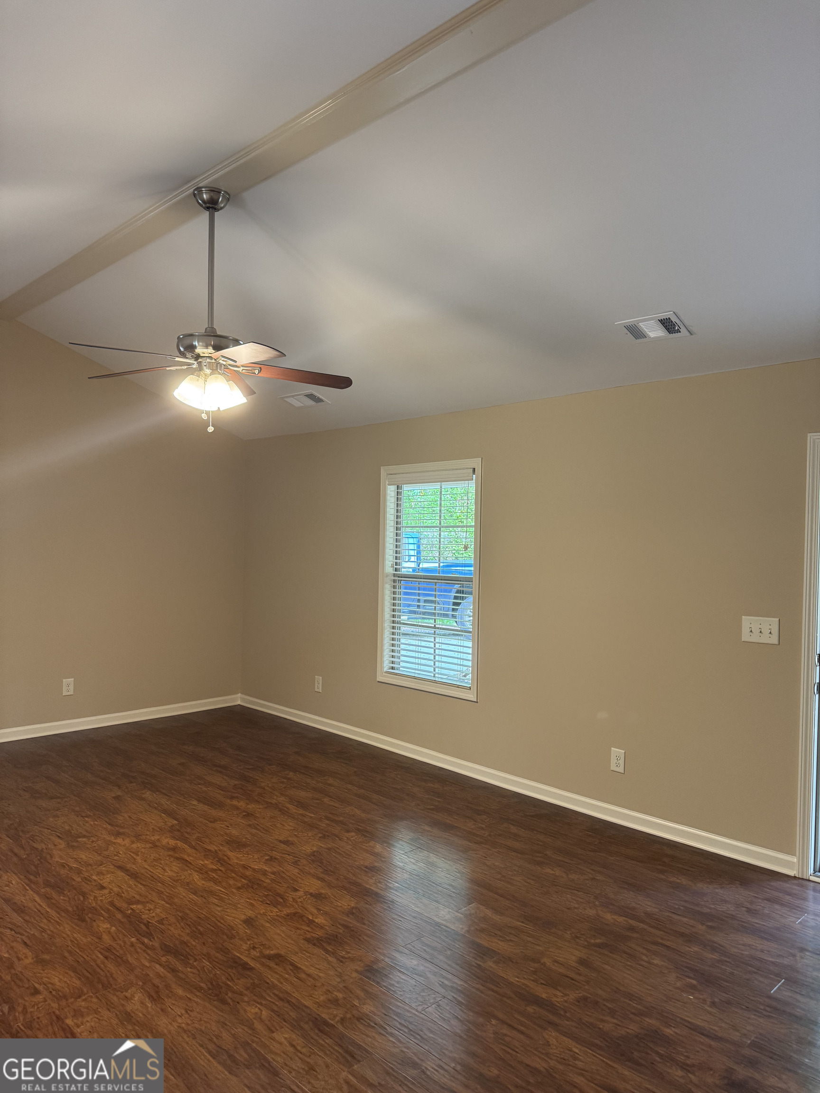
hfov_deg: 56.8
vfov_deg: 71.6
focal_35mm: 24
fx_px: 758
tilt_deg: -0.1
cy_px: 546
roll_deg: +0.0
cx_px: 410
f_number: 1.78
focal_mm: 6.76
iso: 250
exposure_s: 1/60
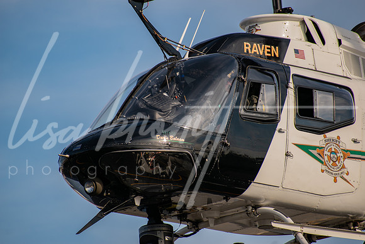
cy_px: 122
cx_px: 182
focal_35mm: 450
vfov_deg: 3.1
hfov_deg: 4.6
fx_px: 4563
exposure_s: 1/500
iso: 100
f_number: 6.3
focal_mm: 300
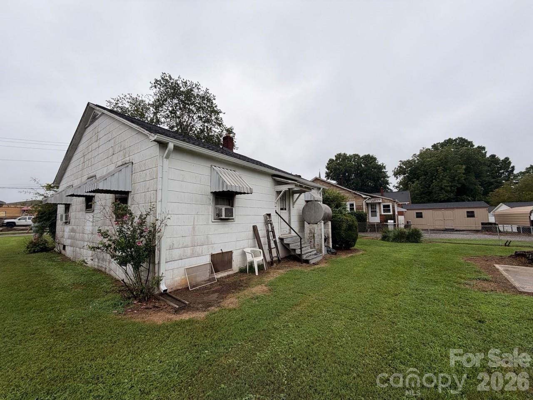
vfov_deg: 85.7
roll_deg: +2.1
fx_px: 216
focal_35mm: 14
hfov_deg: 102.1
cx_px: 266
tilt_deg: +5.6
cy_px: 200
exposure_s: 1/770
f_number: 2.2
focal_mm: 2.22
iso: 25
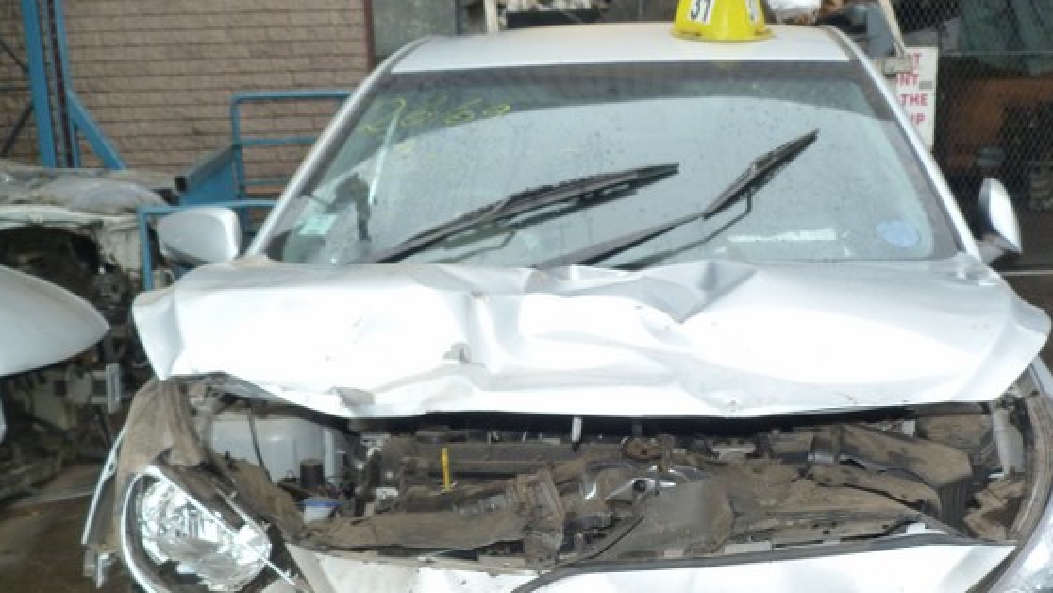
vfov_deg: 23.6
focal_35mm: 50
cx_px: 647
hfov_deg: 41.1
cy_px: 476
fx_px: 1396
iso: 125
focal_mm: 5.7
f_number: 3.6
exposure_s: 1/125
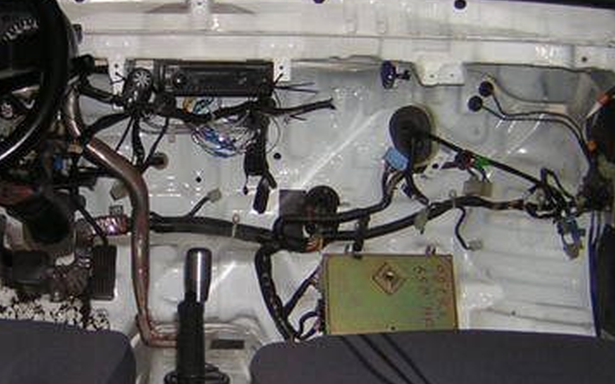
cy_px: 224
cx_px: 233
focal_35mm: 76
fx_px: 1274
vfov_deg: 17.1
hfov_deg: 27.1
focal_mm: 5.2
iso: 50
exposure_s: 1/60.1
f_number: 2.7
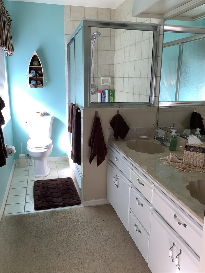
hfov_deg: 45.4
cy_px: 136
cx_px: 102
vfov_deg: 58.4
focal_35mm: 31
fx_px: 245
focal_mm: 3.3
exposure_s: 1/60
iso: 50
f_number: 2.4
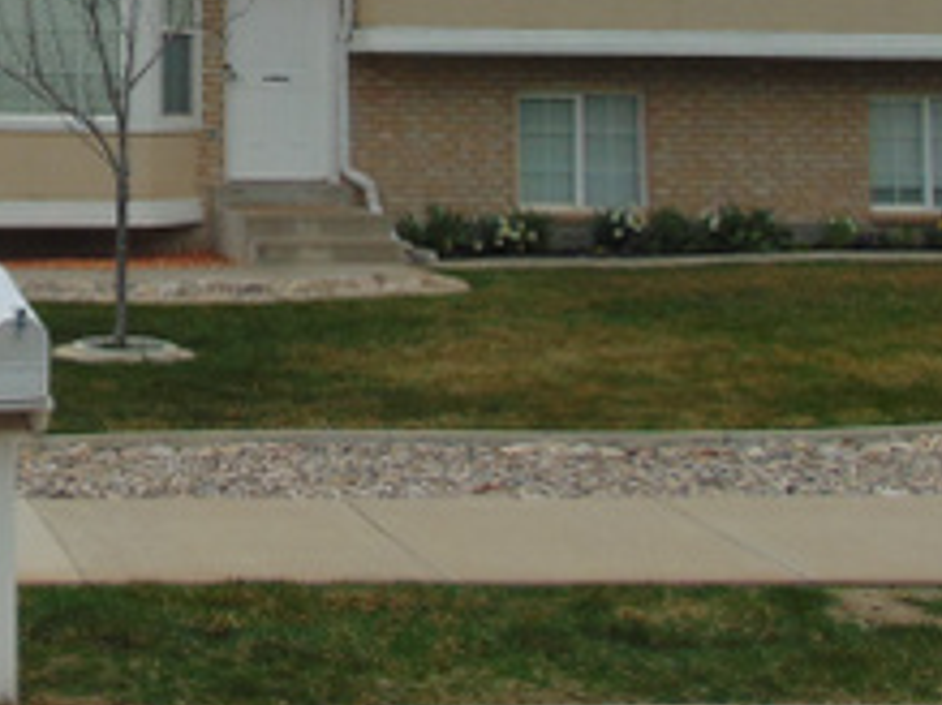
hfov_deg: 24.9
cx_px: -86
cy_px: -69
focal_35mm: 73
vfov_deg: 19.3
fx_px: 1985
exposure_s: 1/250
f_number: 7.7
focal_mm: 4.5
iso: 80
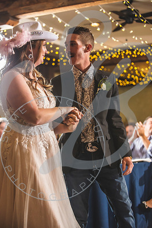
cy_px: 106
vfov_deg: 26.0
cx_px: 78
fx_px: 494
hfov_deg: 17.5
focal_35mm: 78
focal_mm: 70
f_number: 2.8
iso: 800
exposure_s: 1/200
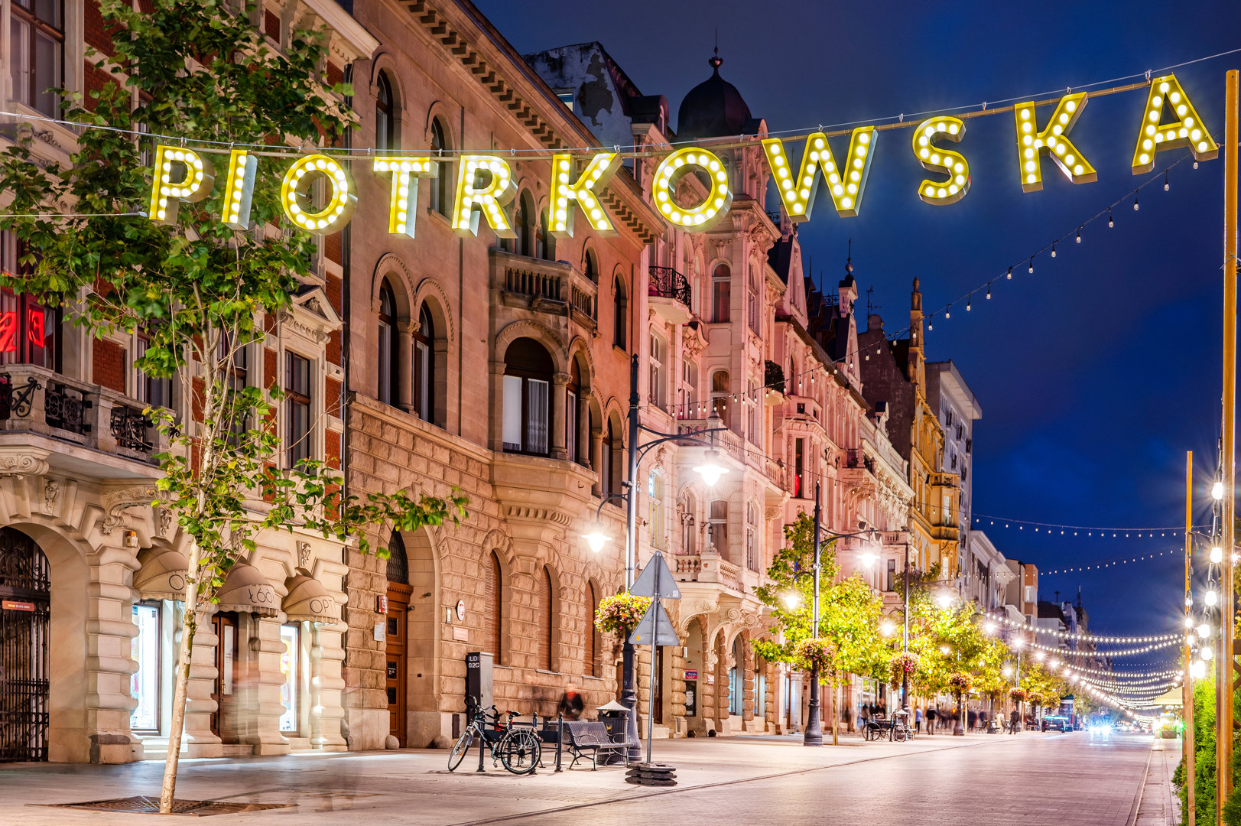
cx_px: 620
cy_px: 413
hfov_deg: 48.5
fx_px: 1378
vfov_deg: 33.4
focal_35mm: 40
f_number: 8
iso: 100
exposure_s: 4
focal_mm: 40
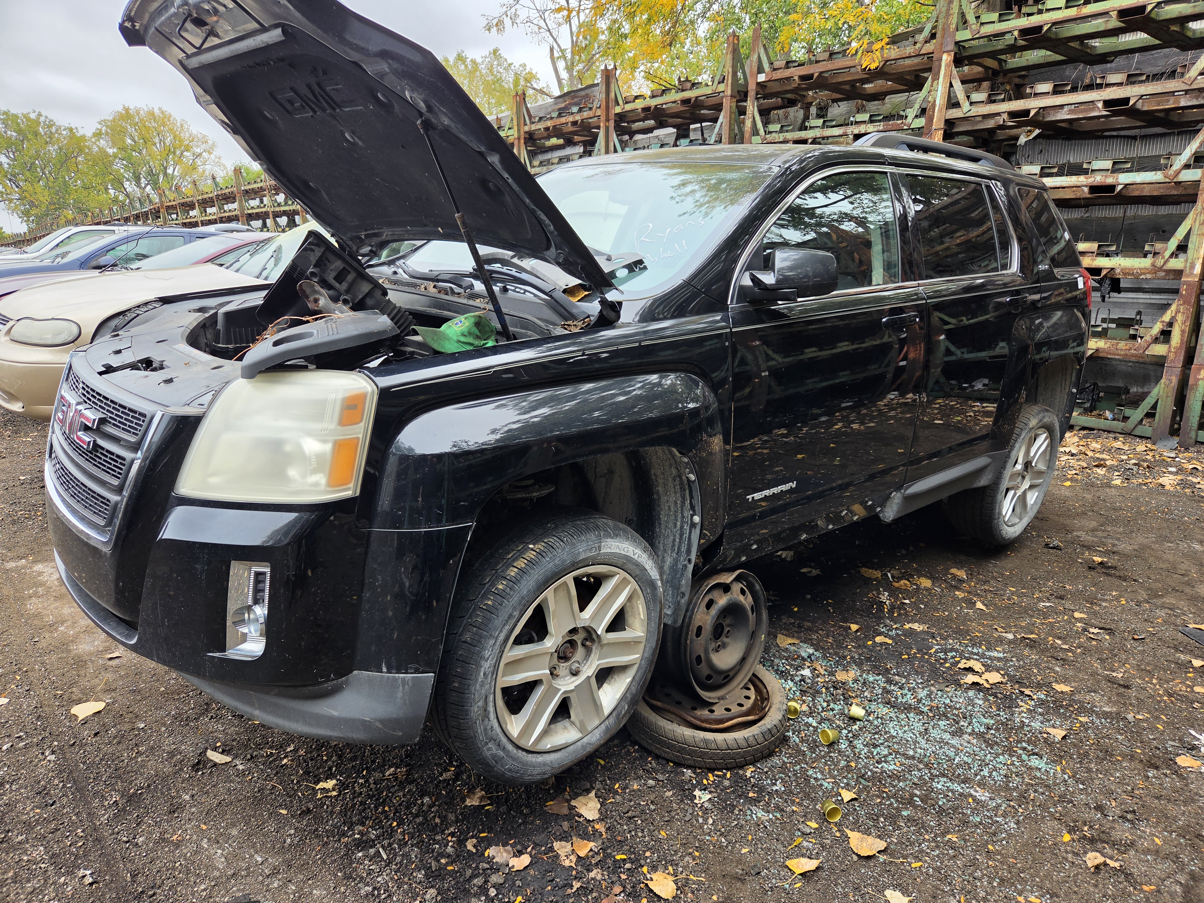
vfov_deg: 58.9
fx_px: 800
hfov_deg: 73.9
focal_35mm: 23
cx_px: 602
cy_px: 452
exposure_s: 1/359
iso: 50
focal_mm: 5.4
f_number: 1.8
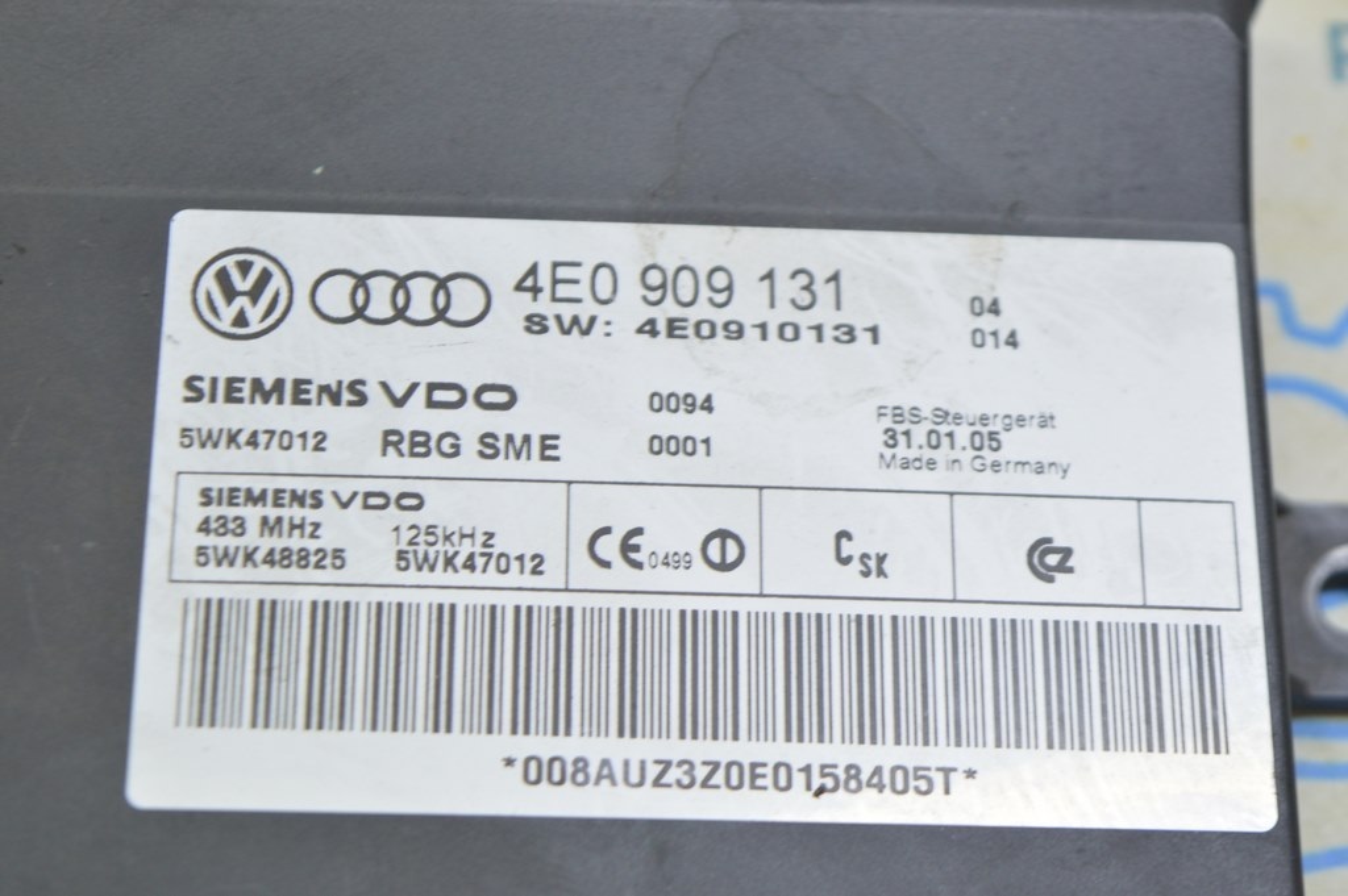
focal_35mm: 82
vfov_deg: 16.5
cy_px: 448
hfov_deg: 24.6
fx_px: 3087
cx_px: 674
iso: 400
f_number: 5.6
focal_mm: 55
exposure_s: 1/20
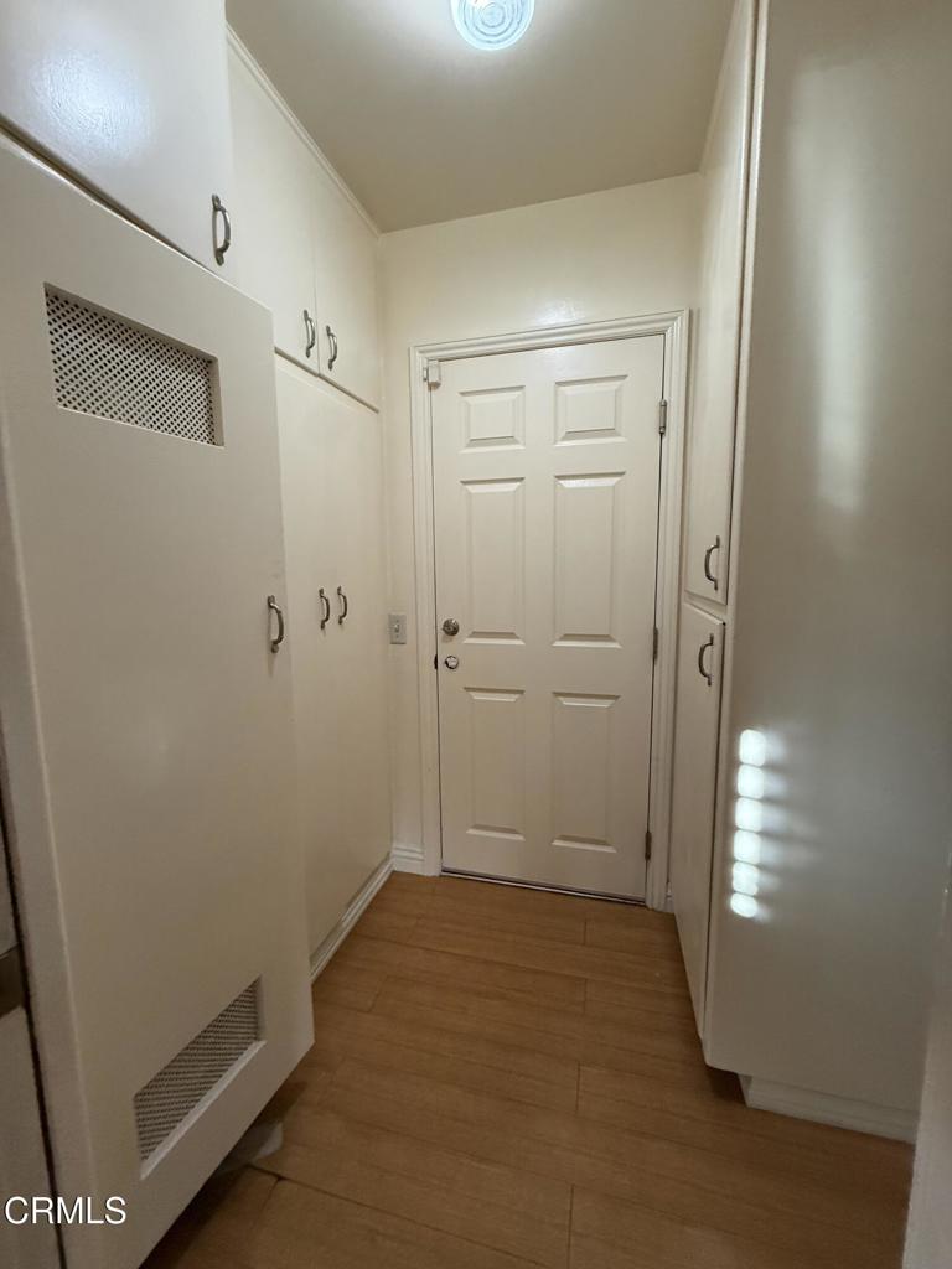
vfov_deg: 102.1
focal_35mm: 14
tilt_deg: -9.0
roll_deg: -0.2
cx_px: 476
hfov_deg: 85.7
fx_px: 513
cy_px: 634
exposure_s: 1/120
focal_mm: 2.22
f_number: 2.2
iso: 500
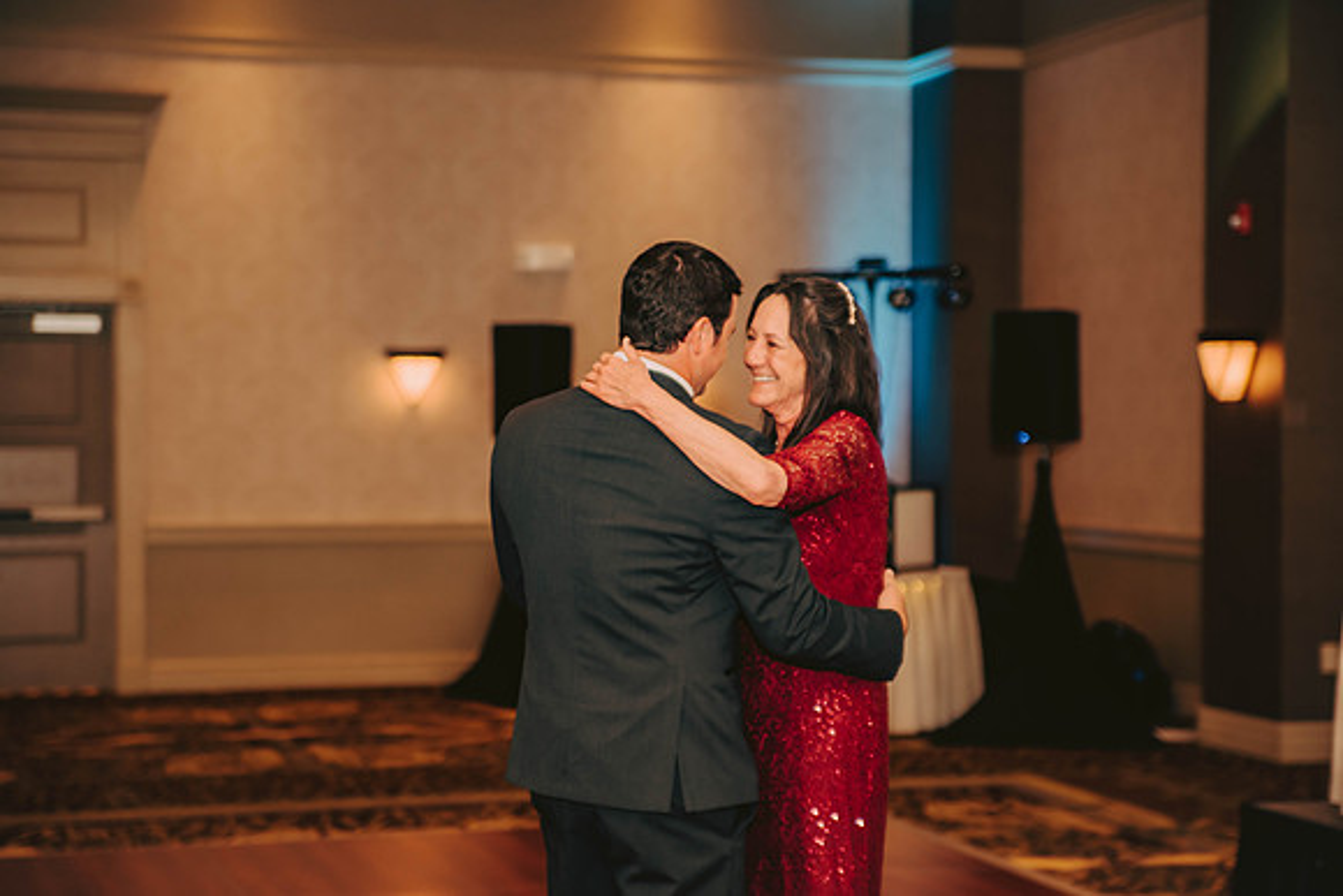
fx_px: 2798
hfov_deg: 27.0
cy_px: 448
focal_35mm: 75
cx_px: 672
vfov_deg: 18.2
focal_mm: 75
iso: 500
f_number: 2.8
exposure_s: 1/60
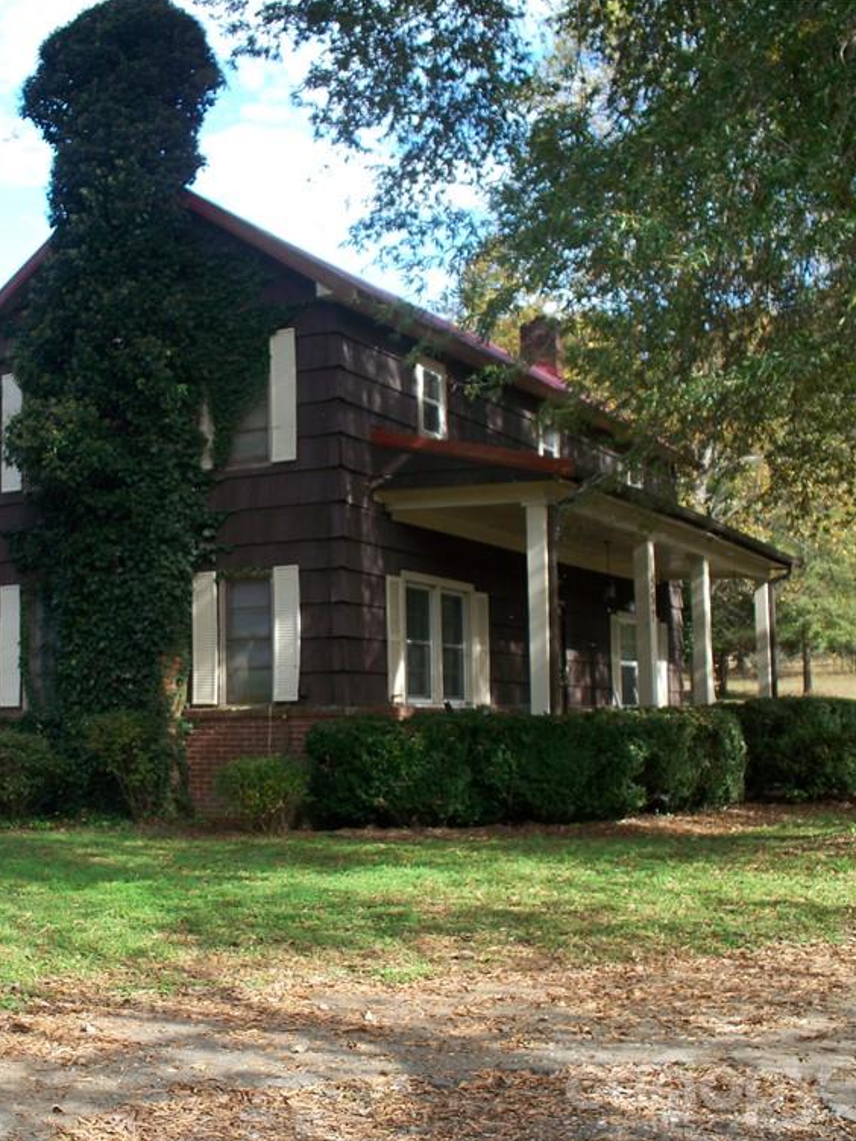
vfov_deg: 38.9
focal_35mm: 49
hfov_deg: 29.3
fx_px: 1616
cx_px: 240
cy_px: 580
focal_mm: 7.54
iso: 64
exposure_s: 1/200
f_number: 2.8
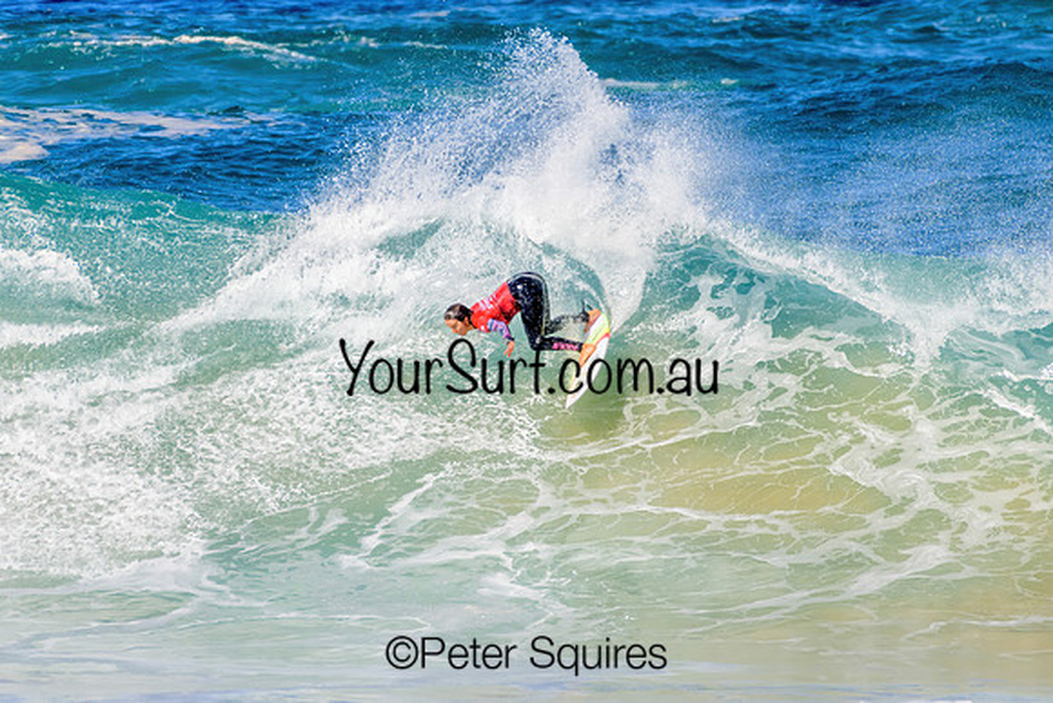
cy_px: 352
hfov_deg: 2.1
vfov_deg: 1.4
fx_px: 29255
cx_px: 526
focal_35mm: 1000
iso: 1100
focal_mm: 1000
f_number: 11
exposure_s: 1/2500
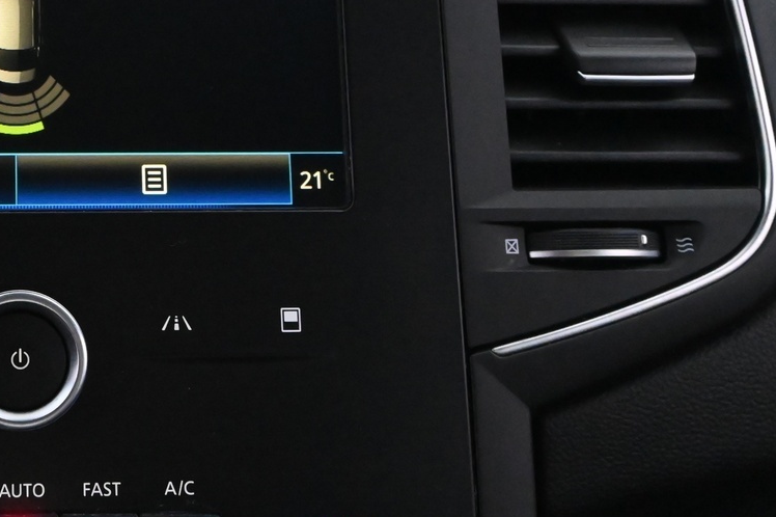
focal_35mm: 67
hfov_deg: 28.5
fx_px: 1435
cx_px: 17
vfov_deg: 19.9
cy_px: 29
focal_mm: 20.5
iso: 6400
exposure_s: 1/60
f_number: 5
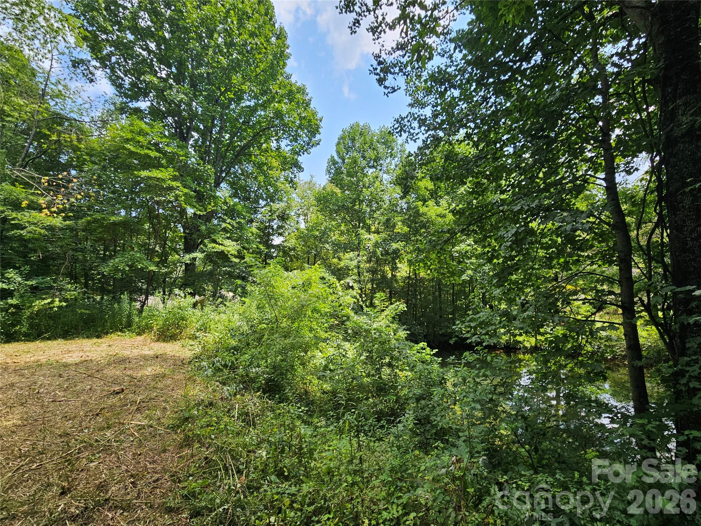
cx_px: 350
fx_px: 263
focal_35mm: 13
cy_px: 263
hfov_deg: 106.2
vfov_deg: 89.9
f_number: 2.2
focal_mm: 2.2
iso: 50
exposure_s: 1/574
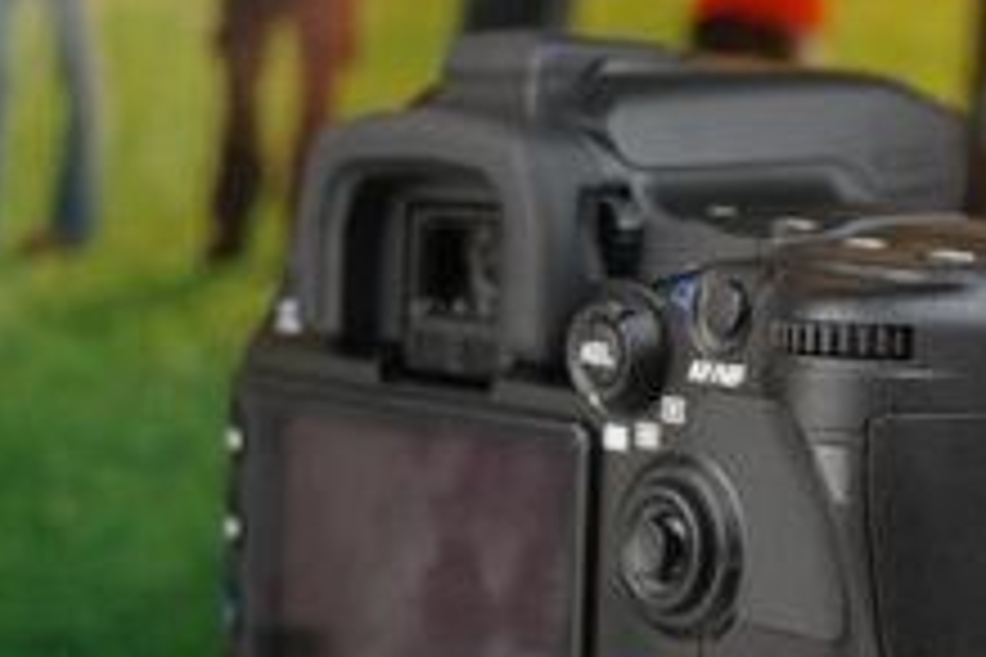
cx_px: 826
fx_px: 3204
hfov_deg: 17.3
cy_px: 371
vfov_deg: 11.7
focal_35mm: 117
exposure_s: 1/20
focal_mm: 38
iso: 1600
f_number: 4.8
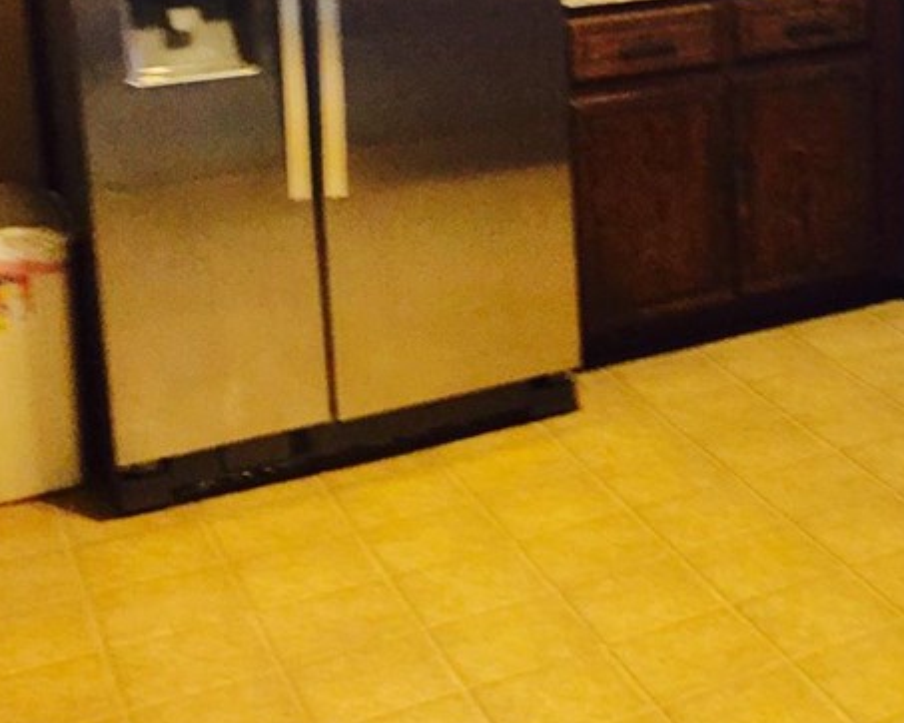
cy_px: 42
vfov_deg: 23.1
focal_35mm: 64
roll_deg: -1.1
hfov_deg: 27.0
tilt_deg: -11.4
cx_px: 1006
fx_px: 1712
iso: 250
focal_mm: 4.15
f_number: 2.2
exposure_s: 1/15
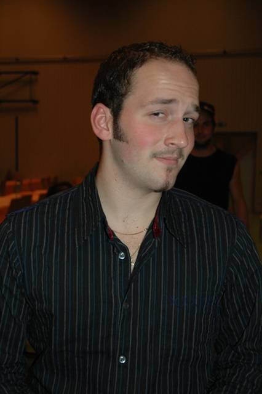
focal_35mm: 46
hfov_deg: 28.9
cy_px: 197
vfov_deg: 42.3
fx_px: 508
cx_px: 131
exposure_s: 1/60
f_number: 4
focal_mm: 31
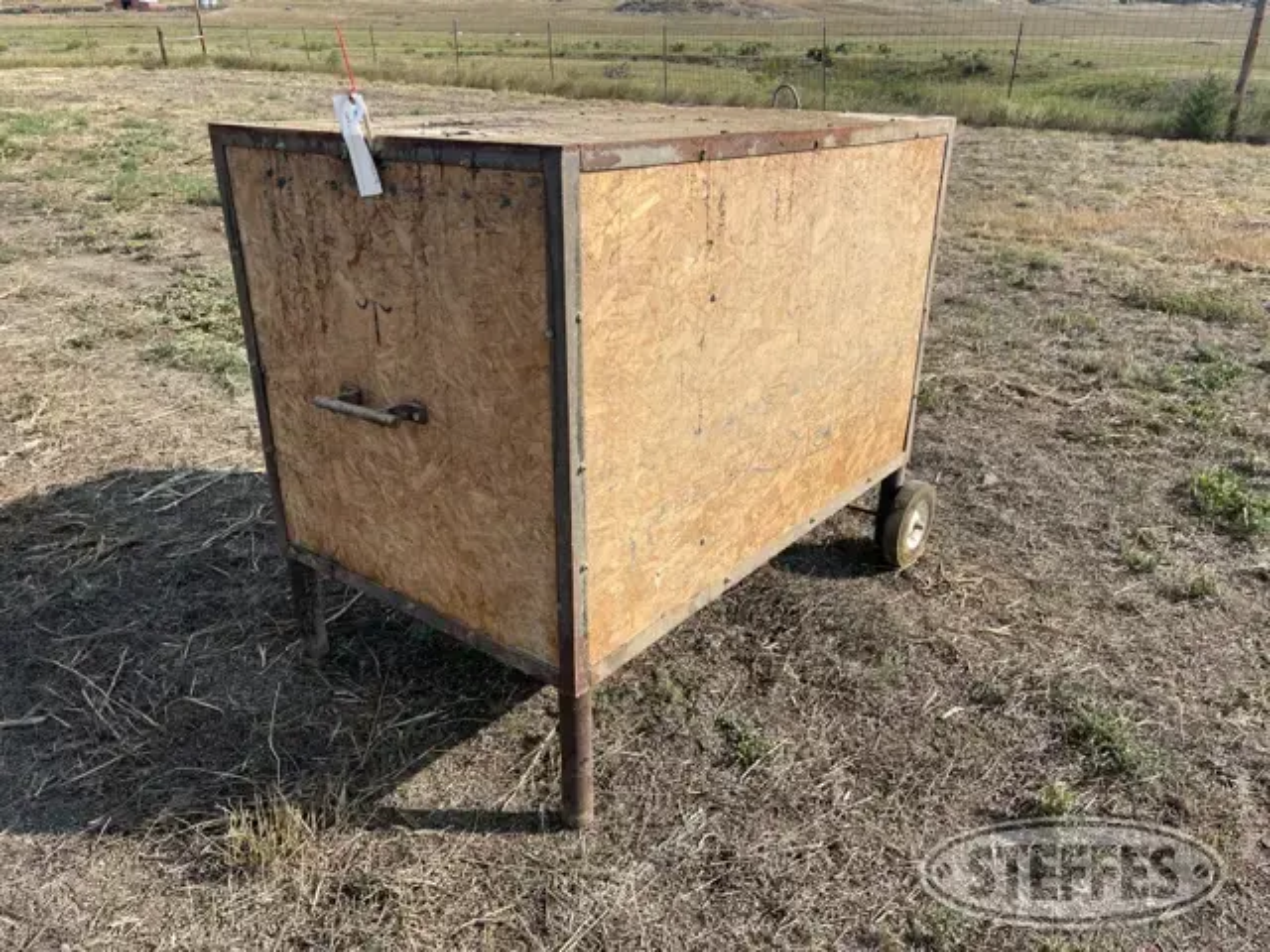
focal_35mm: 26
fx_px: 954
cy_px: 476
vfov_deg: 53.1
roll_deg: -1.6
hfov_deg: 67.3
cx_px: 635
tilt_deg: -25.8
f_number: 1.6
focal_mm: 5.1
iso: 32
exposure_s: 1/2857
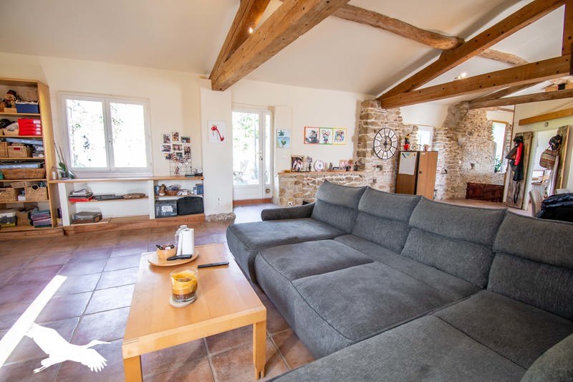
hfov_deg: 100.4
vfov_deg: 77.3
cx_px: 286
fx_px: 239
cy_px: 191
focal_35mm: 15
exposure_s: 1/40
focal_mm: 10
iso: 500
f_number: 5
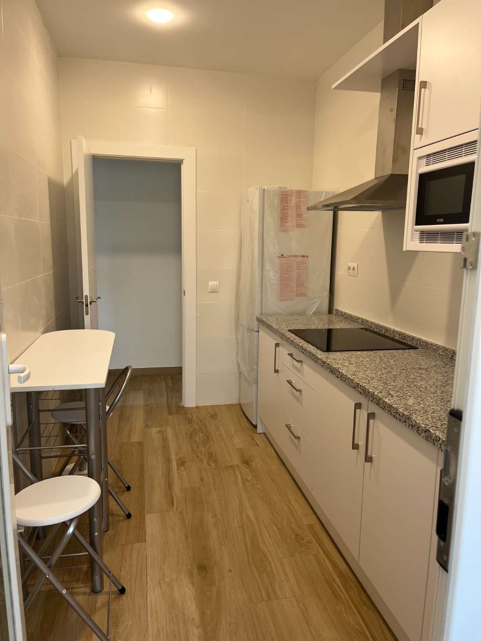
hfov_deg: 53.1
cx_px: 240
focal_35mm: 26
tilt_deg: -9.6
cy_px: 320
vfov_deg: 67.3
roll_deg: -1.7
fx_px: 482
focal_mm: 5.1
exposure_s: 1/122
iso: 80
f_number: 1.6
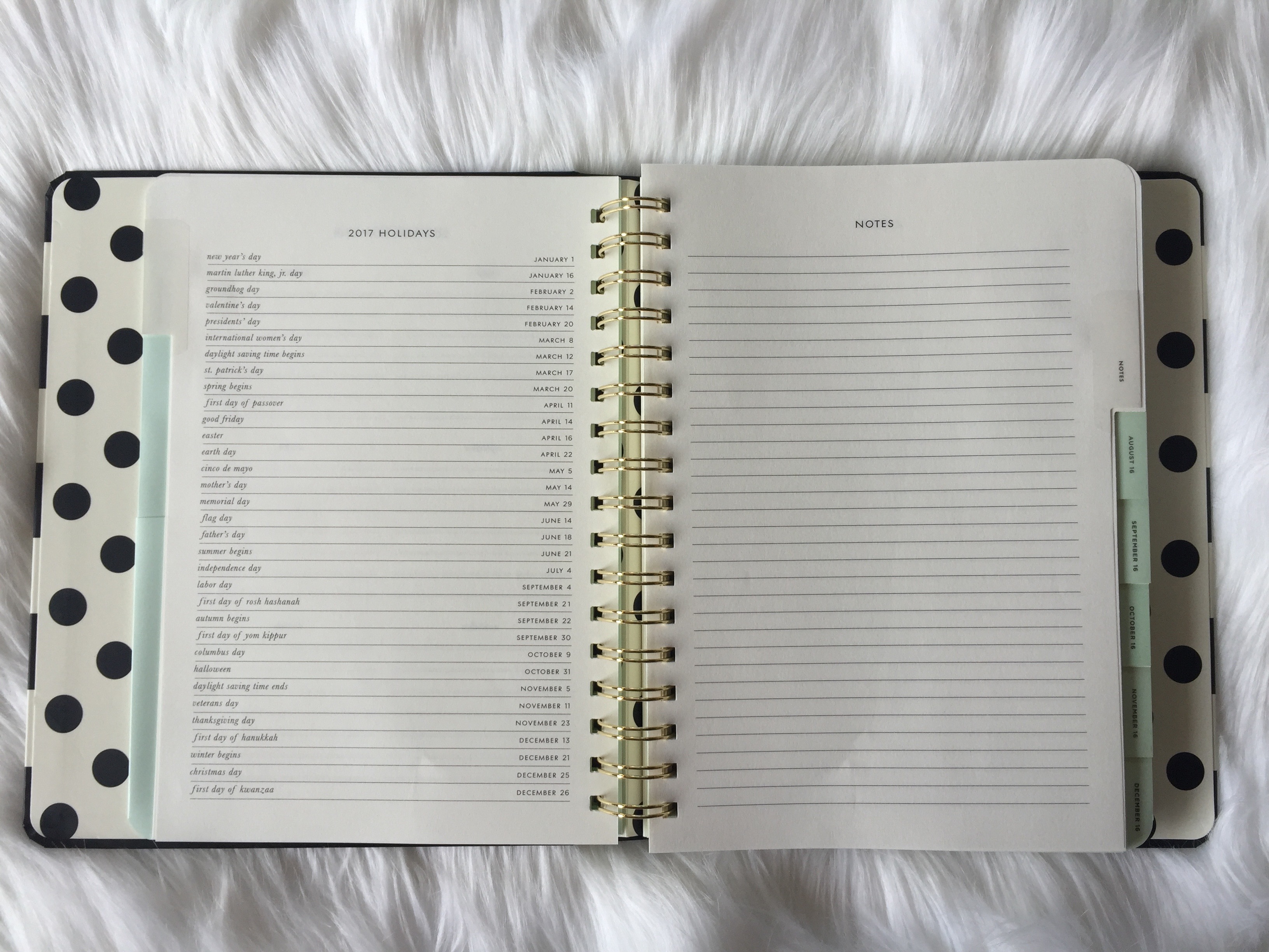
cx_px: 634
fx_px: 1063
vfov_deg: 48.2
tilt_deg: -88.0
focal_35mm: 29
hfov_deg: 61.7
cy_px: 476
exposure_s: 1/120
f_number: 2.2
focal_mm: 4.15
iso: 40
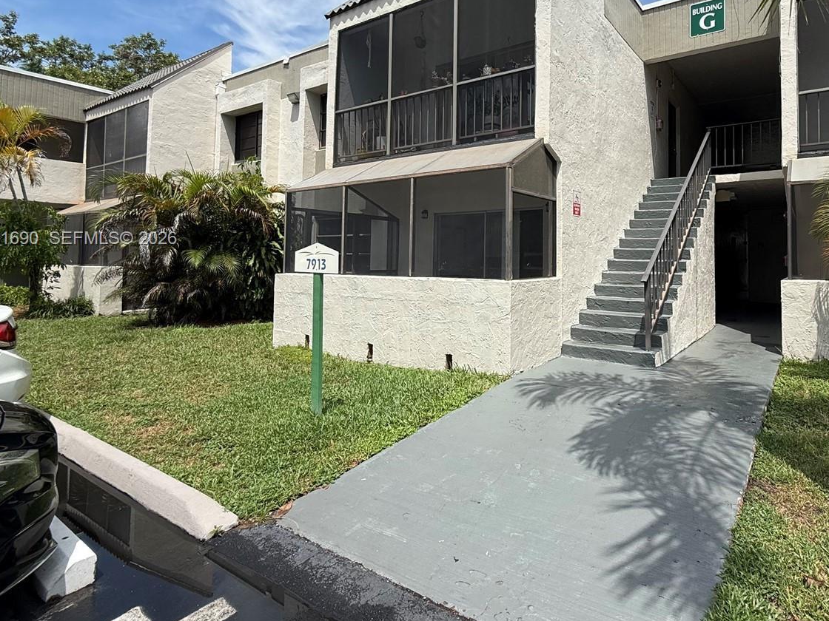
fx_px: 479
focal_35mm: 20
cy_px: 240
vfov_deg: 65.2
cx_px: 539
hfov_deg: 79.6
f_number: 2.2
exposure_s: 1/2165
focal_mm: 2.22
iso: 50
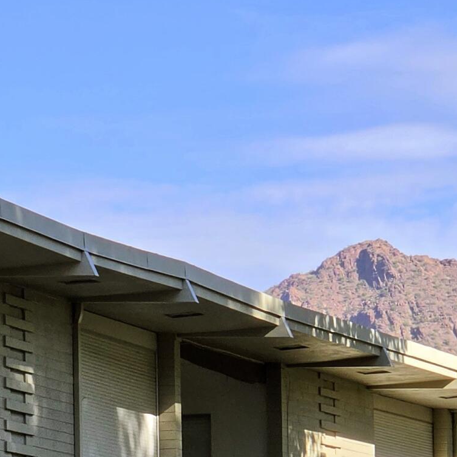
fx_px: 3630
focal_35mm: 243
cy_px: 560
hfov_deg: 7.2
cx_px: -5
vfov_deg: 7.1
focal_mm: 7
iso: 25
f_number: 2.4
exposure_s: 1/1073
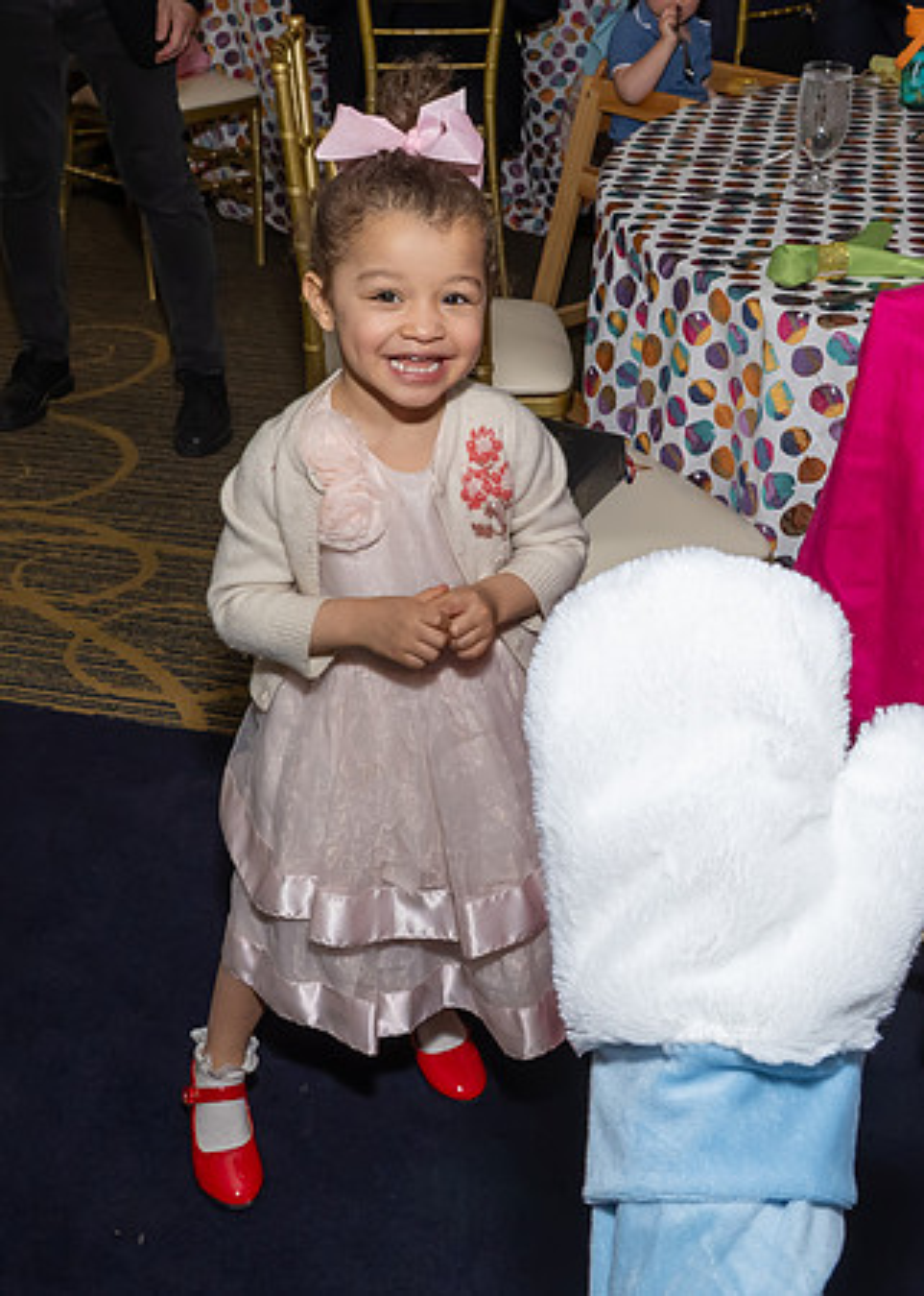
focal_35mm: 44
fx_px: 1633
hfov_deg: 31.6
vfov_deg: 43.1
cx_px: 436
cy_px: 519
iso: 500
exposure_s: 1/250
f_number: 8
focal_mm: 17
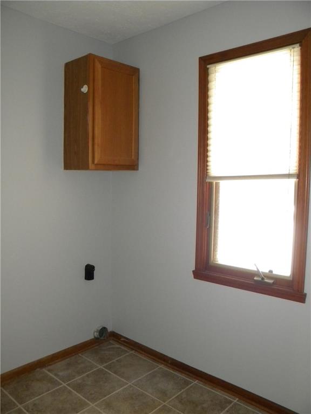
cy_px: 207
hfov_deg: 49.7
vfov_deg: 63.4
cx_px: 156
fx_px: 335
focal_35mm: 28
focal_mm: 5
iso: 400
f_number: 3.5
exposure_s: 1/26
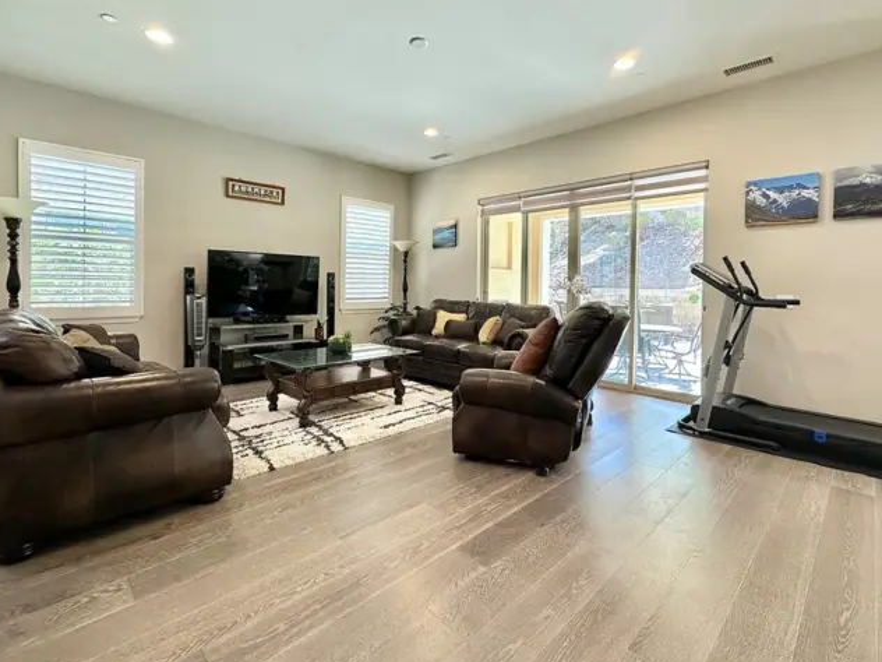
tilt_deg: +0.2
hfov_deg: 91.0
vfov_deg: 74.4
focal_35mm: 17
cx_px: 458
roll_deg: -0.9
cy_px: 289
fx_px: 433
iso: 160
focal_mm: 2.22
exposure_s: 1/120
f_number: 2.2
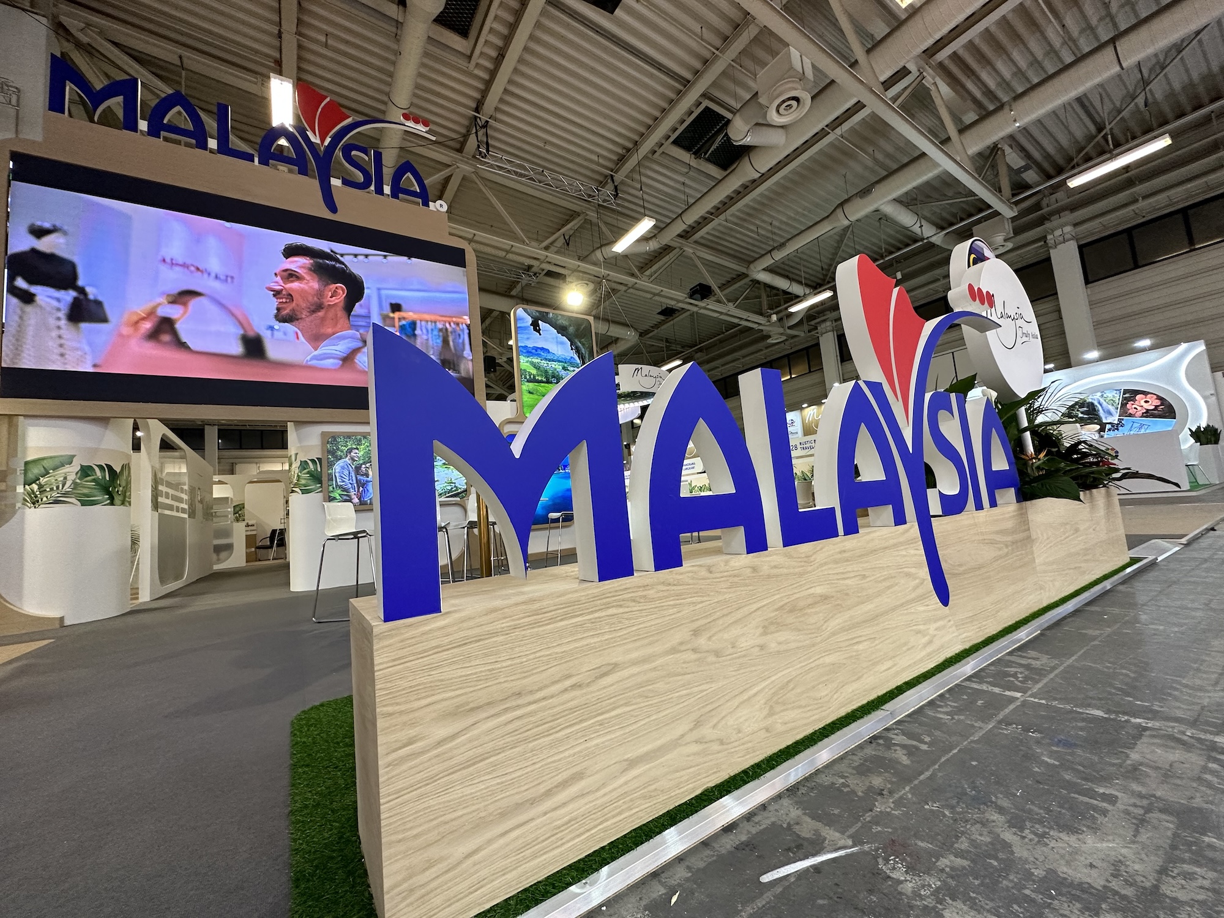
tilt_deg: +5.6
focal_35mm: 14
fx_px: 495
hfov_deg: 102.1
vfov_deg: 85.7
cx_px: 612
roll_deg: +4.6
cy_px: 459
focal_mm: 2.22
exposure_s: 1/100
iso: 200
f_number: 2.2
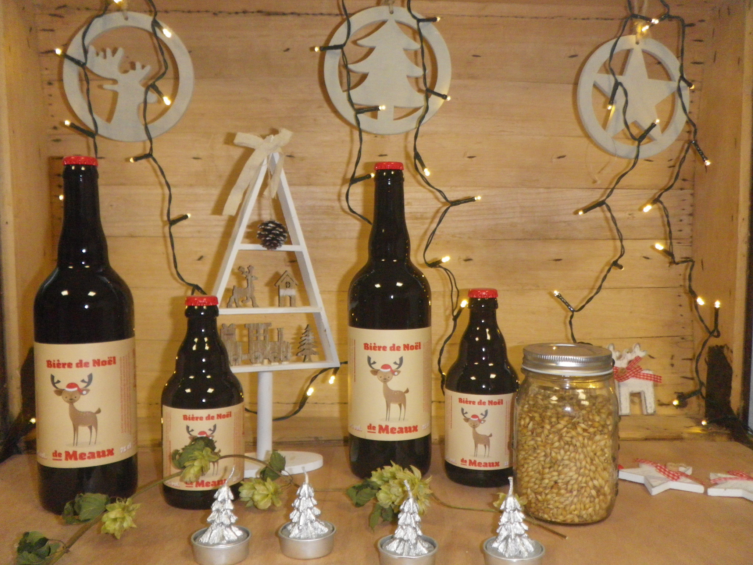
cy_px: 282
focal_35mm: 35
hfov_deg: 52.6
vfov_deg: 40.7
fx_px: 761
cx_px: 376
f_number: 3.8
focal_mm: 6.2
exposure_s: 1/60
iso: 400
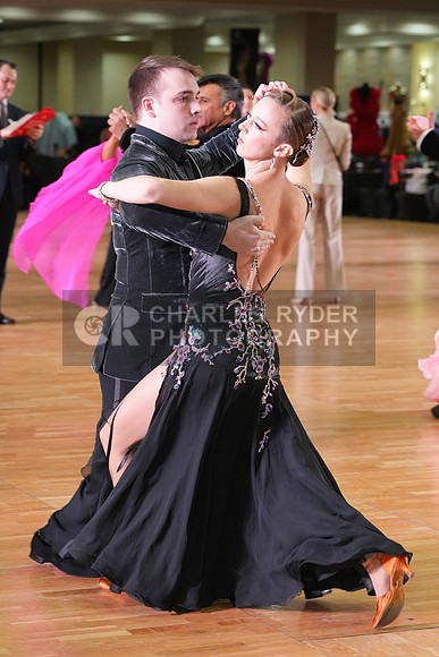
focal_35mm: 100
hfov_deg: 13.7
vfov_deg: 20.4
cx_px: 220
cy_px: 328
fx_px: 1828
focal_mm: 100
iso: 3200
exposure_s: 1/200
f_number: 5
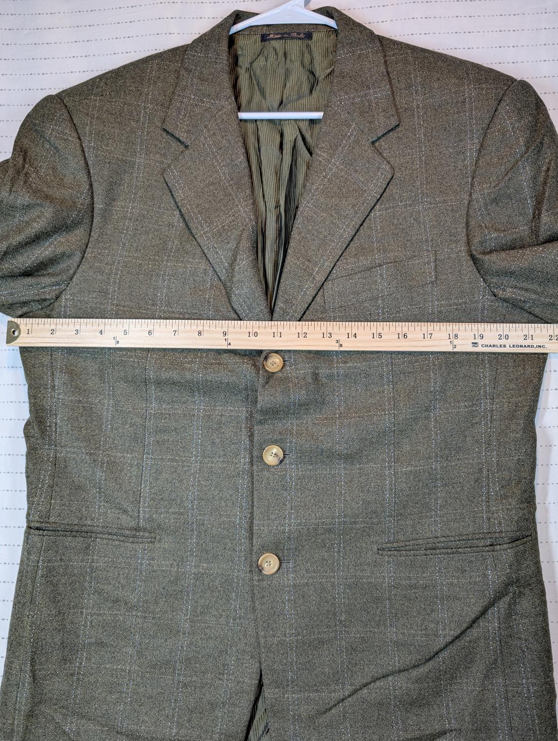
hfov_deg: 55.0
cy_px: 385
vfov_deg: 69.3
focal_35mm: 25
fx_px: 536
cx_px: 285
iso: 52
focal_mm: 6.9
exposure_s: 1/120
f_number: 1.68
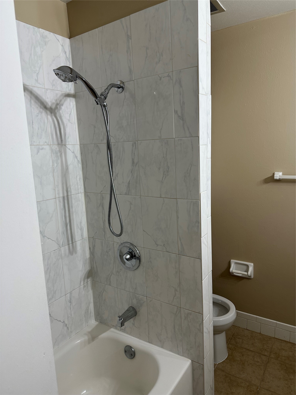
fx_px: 274
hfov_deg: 56.8
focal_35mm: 24
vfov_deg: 71.6
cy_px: 198
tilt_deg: -7.1
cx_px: 148
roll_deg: +1.9
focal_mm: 6.86
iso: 100
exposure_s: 1/120
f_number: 1.78
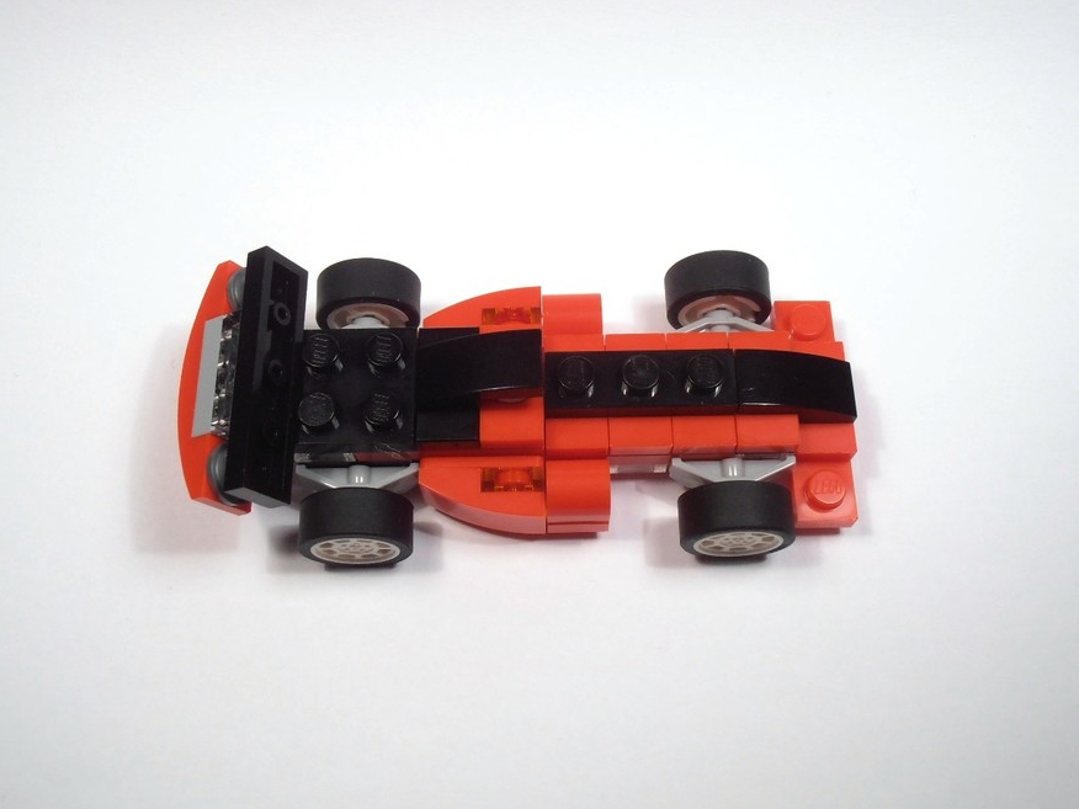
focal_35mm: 38
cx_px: 531
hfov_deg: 49.0
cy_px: 400
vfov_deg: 37.7
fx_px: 1184
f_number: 3.9
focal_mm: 6.61
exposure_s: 1/60
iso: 80
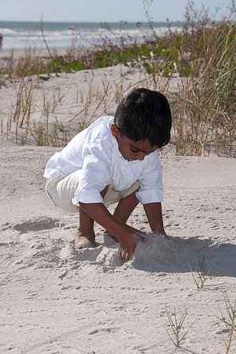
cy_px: 176
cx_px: 119
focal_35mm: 140
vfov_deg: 14.7
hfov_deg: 9.8
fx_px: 1378
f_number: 11
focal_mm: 92
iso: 100
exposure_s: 1/250
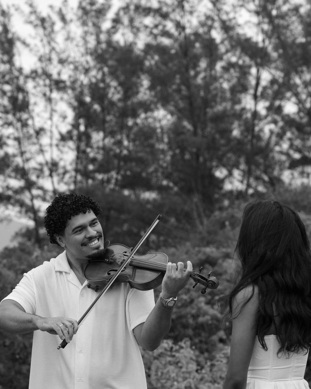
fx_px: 1657
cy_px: 226
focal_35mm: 144
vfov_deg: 13.4
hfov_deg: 10.7
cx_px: 156
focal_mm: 85
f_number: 5
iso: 800
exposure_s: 1/200
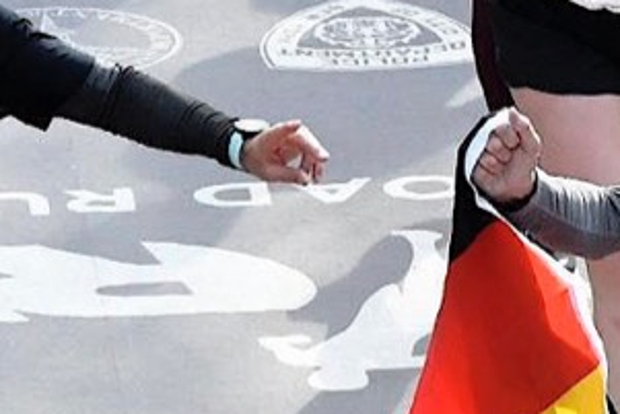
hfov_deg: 3.4
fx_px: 10407
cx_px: 997
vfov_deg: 2.3
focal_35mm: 604
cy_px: 512
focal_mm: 130
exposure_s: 1/640
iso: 1600
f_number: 8
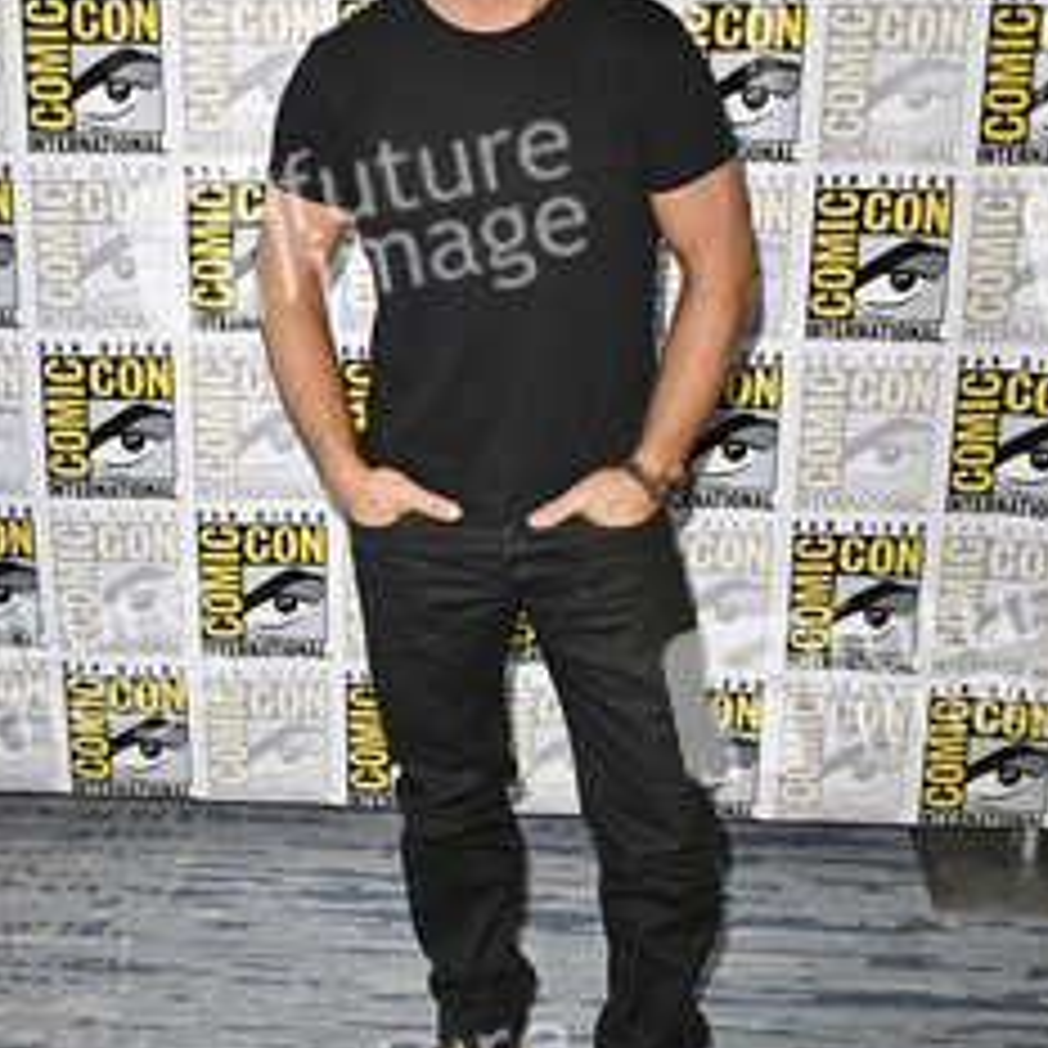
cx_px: 486
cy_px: 454
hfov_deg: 33.4
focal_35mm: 51
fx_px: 1747
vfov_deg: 33.3
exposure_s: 1/250
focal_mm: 35
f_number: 4.5
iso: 1250
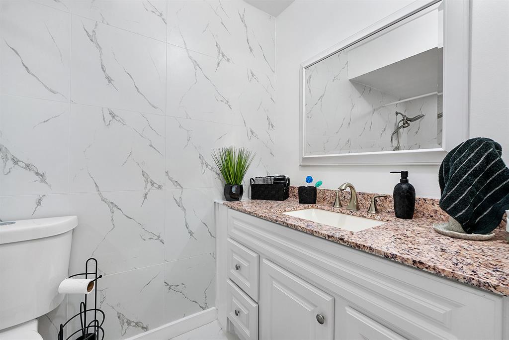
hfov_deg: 100.4
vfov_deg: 77.3
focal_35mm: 15
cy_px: 170
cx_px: 254
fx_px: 212
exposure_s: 1/30
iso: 800
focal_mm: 10
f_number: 7.1
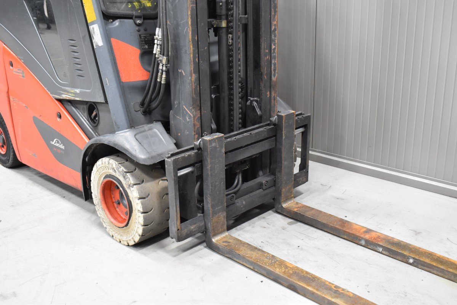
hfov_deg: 47.9
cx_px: 228
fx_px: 514
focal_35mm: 40
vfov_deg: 33.0
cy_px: 152
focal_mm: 27
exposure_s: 1/20
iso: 1600
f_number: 5
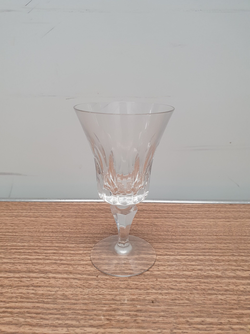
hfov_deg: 53.1
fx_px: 250
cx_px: 125
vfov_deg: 67.3
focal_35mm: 26
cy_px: 167
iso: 160
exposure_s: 1/50
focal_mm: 4.32
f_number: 2.4
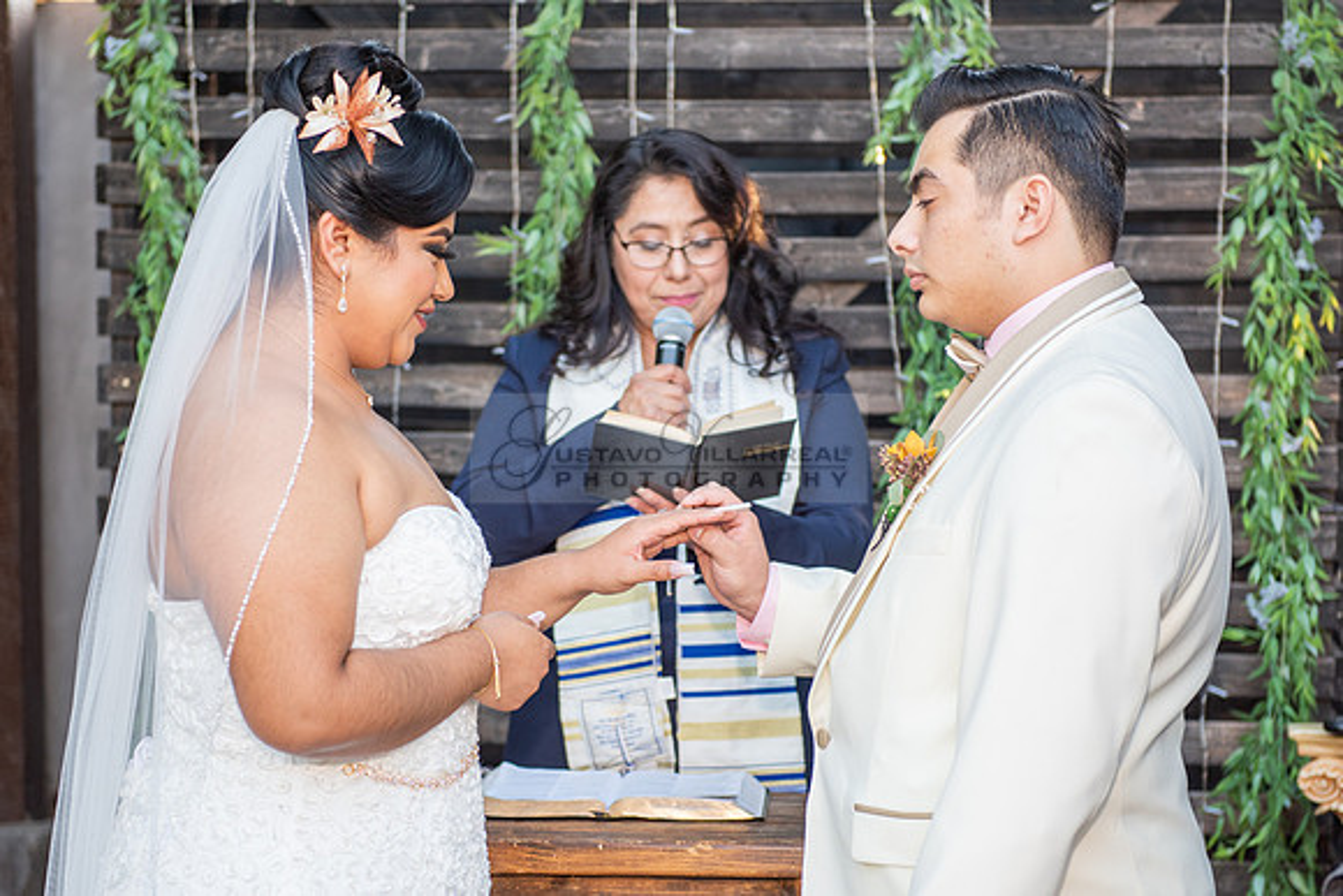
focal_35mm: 86
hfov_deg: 23.7
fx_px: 3204
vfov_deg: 15.9
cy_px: 528
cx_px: 622
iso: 500
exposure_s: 1/250
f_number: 3.2
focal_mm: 70
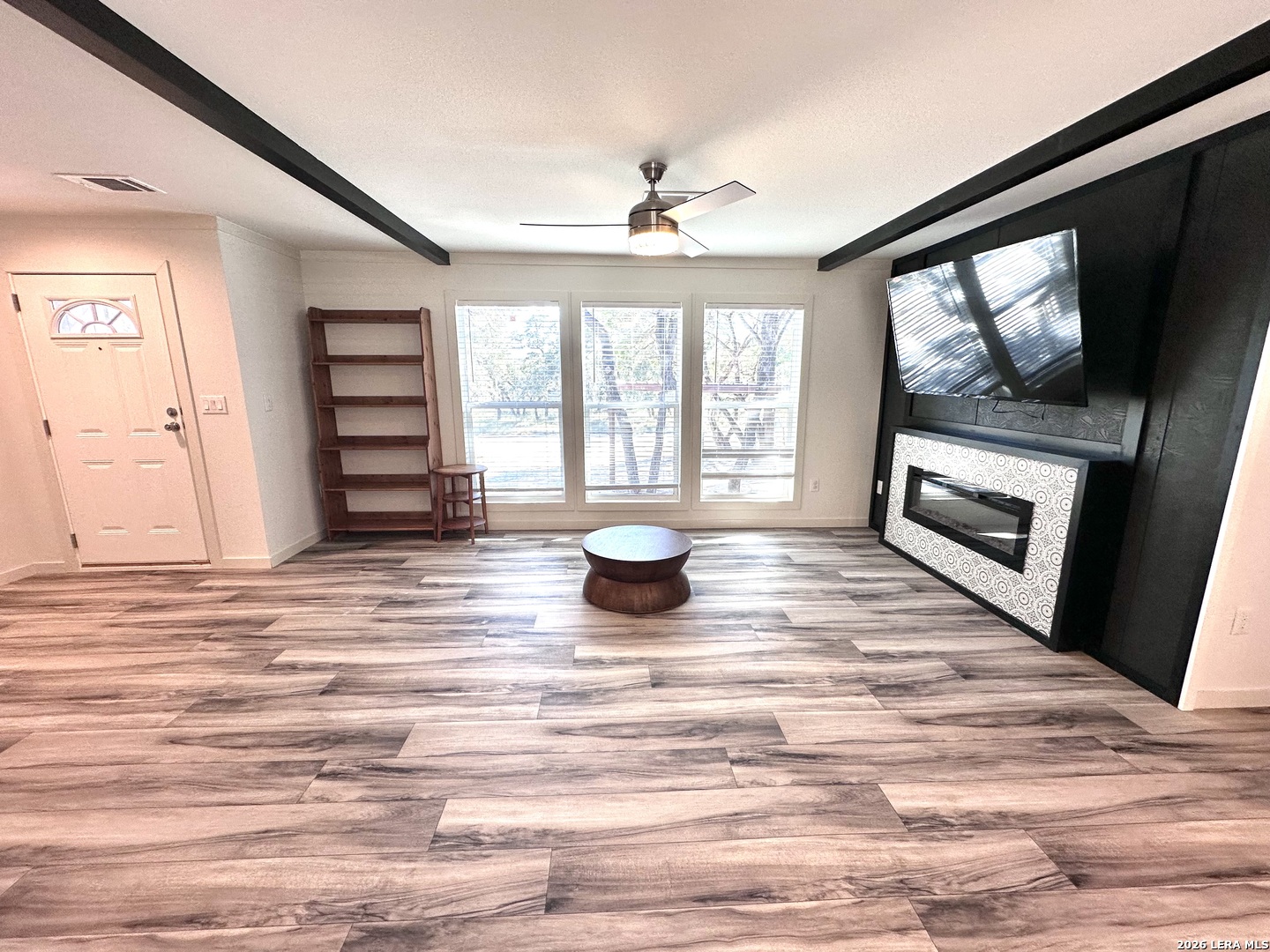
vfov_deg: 85.7
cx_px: 635
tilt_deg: -10.7
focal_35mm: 14
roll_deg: +0.5
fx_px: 514
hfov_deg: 102.1
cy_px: 476
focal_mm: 2.22
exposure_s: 1/120
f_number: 2.2
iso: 100
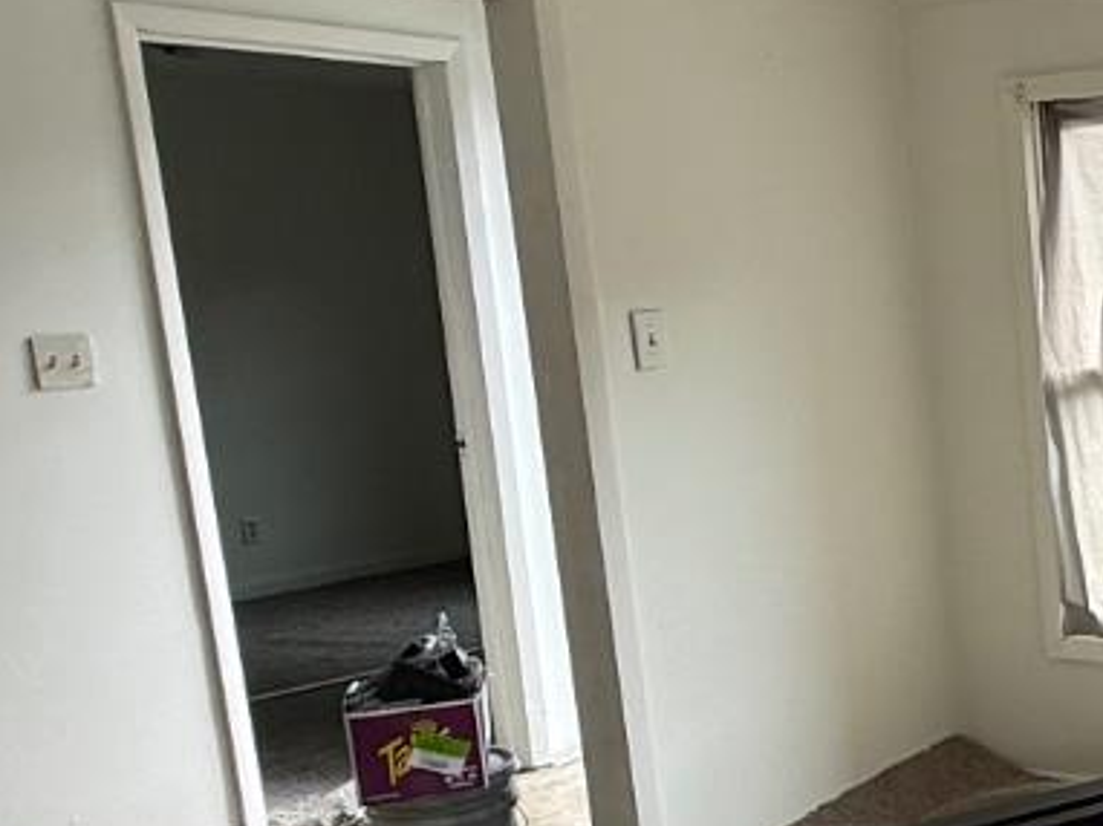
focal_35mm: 55
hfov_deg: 28.7
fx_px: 1751
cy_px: 591
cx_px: 1424
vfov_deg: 26.3
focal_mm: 2.22
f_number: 2.2
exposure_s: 1/110
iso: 50
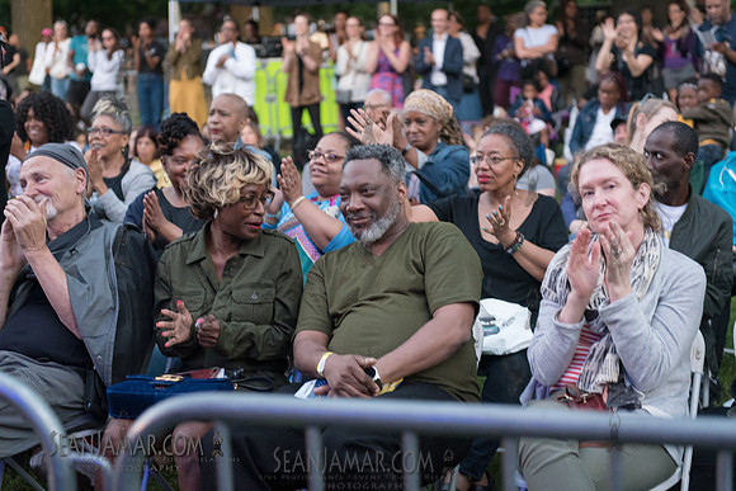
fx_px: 1431
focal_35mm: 70
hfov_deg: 28.8
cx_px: 368
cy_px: 246
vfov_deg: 19.5
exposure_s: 1/200
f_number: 2.8
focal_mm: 70
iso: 4000
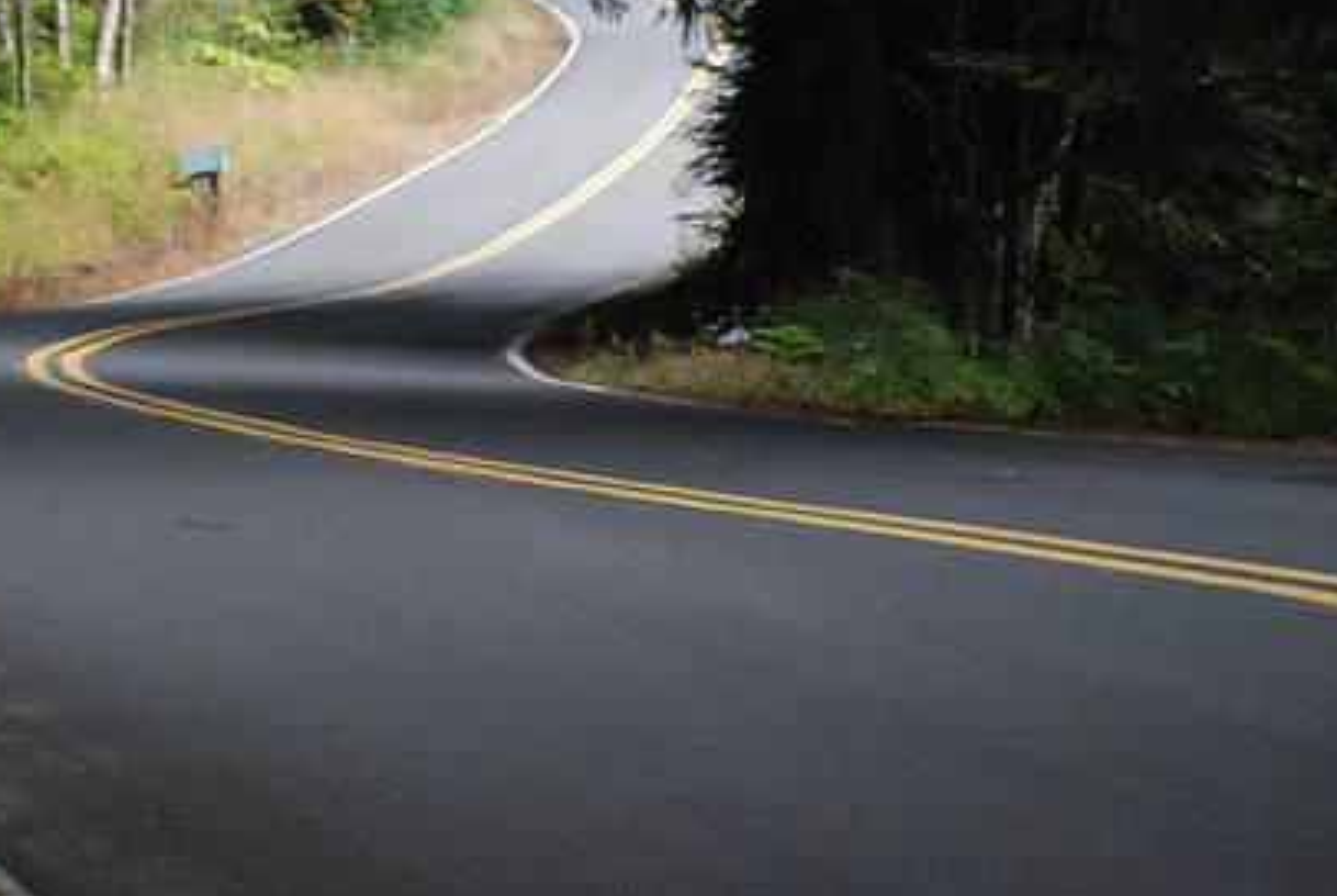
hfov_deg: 10.6
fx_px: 7178
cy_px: 390
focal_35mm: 193
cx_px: 435
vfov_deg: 7.1
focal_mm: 90
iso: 1600
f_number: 5.6
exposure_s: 1/320
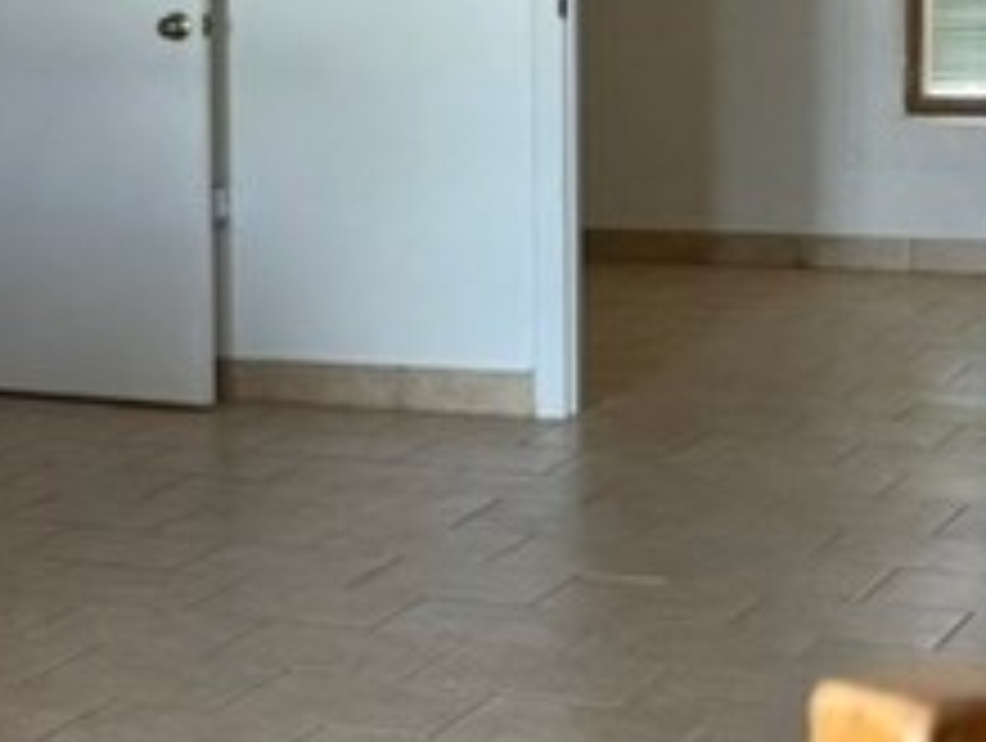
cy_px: 175
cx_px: -675
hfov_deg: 15.5
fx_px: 3195
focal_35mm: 112
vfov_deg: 13.2
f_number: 1.78
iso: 250
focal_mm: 6.76
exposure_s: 1/60
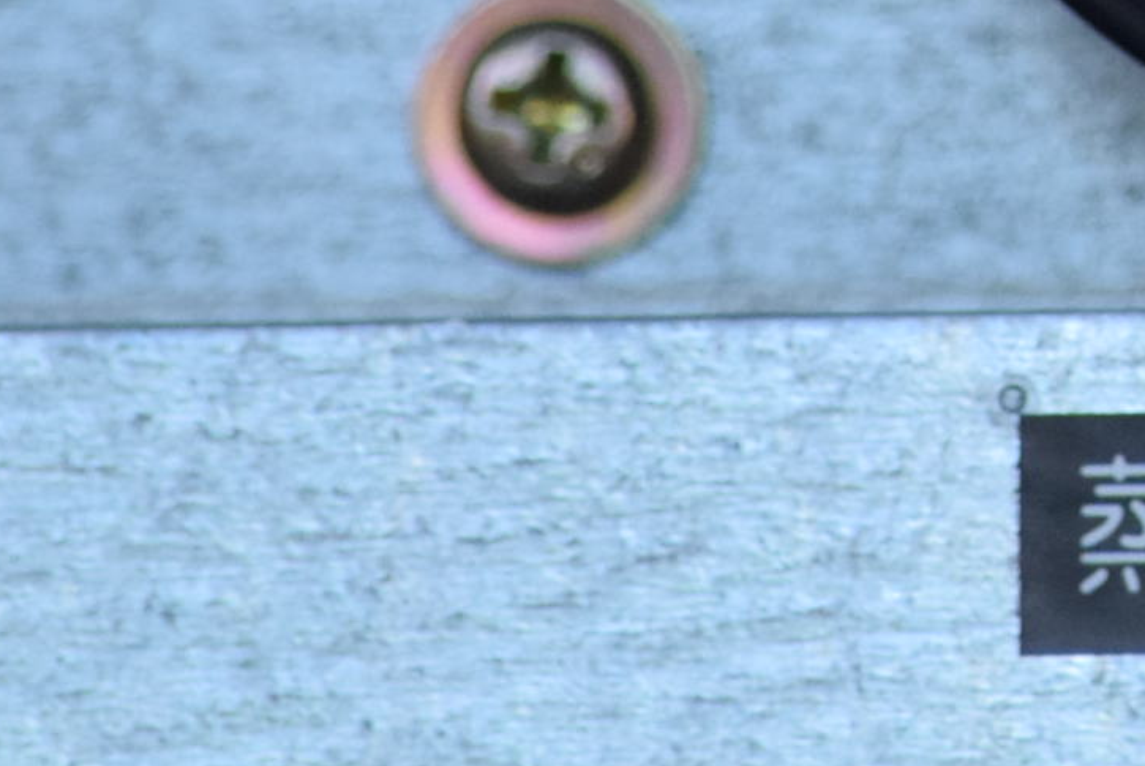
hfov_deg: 1.1
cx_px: 1865
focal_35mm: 1856
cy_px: -670
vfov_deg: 0.7
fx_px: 59089
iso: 1250
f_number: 6.3
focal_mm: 300
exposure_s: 1/1250
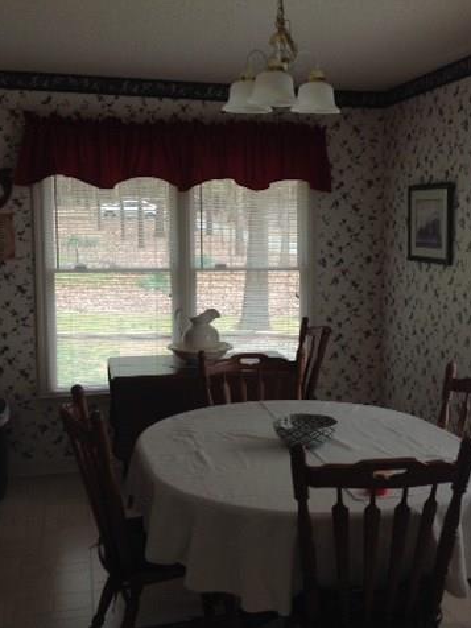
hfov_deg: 30.7
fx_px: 853
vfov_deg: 40.4
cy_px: 314
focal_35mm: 47
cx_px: 310
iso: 50
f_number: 2.4
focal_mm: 4.28
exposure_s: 1/154
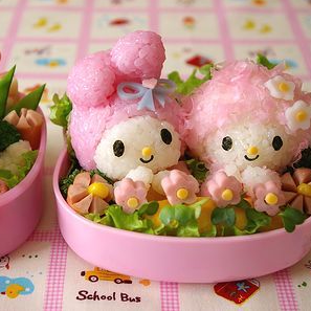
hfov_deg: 25.3
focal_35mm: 68
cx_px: 102
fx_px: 688
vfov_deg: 25.5
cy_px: 156
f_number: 4.5
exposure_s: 1/45
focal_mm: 35
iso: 200
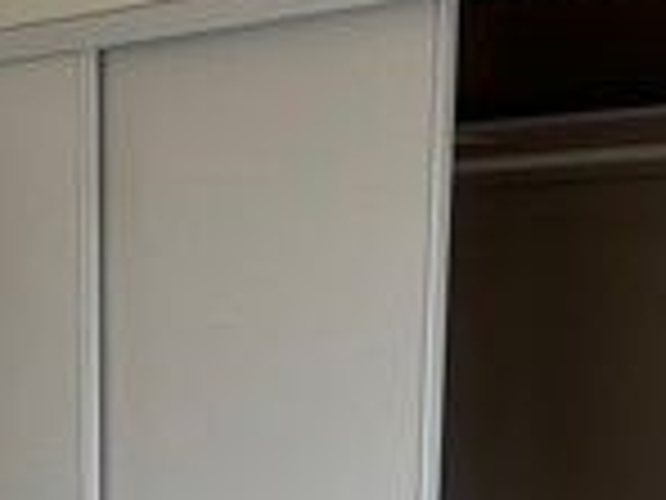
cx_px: 135
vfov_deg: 13.5
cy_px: 725
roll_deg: -1.3
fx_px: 2001
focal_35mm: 104
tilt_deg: -10.7
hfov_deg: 18.7
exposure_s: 1/121
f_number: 1.78
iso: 64
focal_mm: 6.86
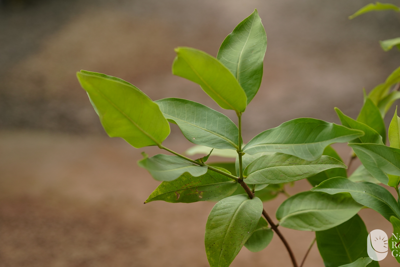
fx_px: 1555
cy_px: 143
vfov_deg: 9.8
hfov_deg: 14.7
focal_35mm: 140
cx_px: 219
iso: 640
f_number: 2
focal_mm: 85
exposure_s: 1/1000
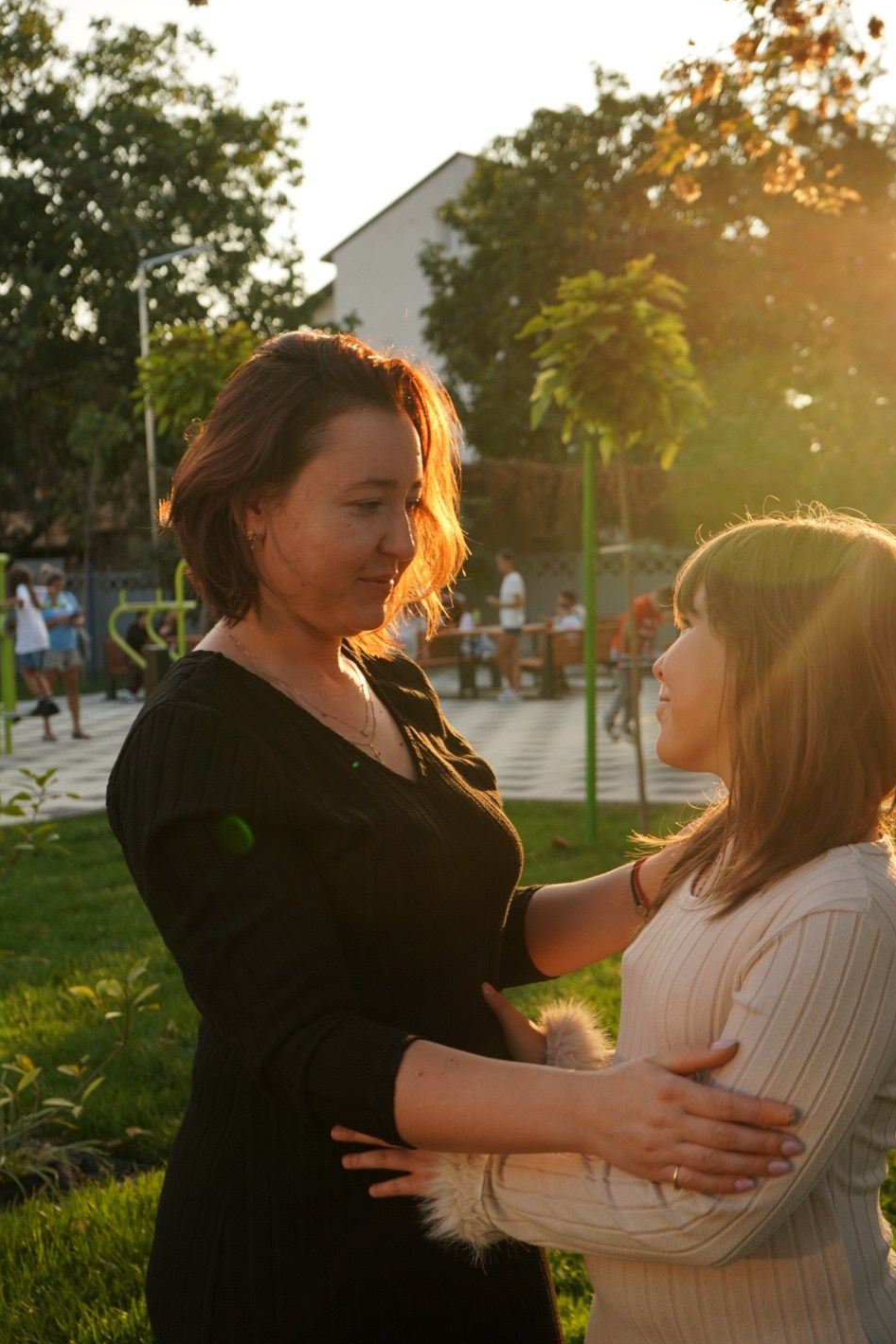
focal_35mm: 49
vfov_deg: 40.3
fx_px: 1829
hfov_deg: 27.5
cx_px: 480
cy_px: 665
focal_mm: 43
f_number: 5.6
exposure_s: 1/125
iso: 100
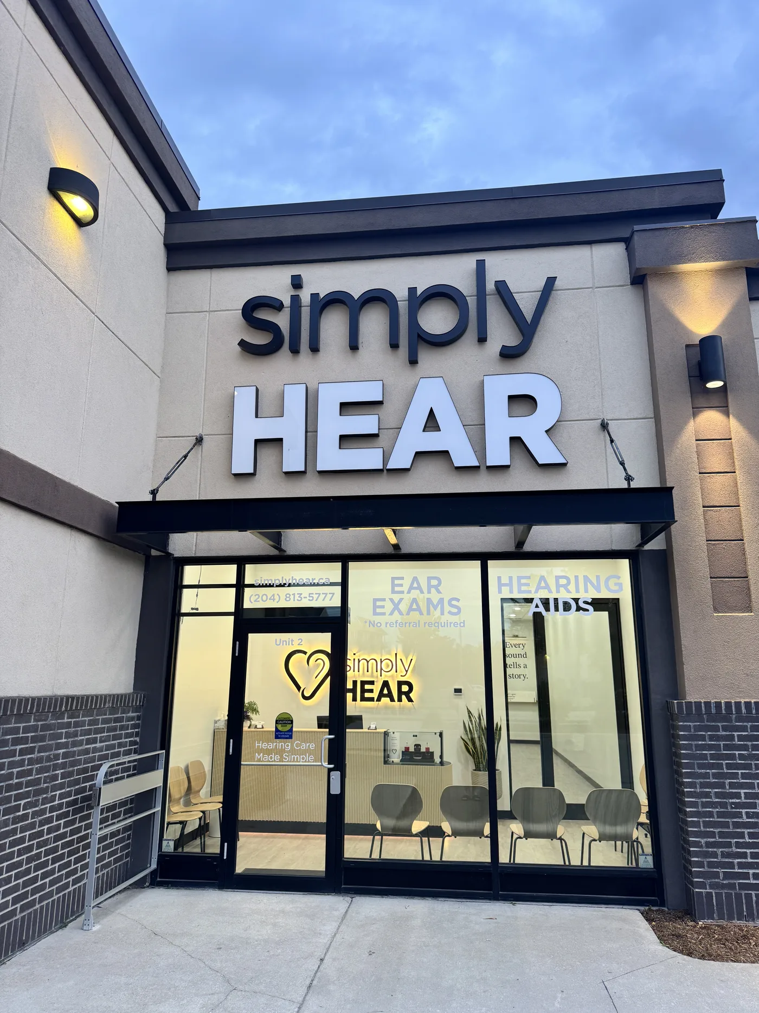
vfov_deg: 71.6
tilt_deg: +12.6
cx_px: 380
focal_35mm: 24
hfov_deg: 56.8
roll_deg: -0.3
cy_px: 506
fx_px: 702
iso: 160
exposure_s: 1/120
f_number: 1.78
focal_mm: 6.76
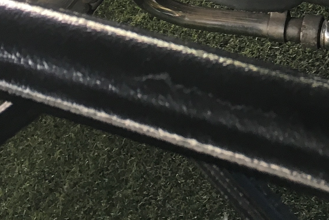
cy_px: -217
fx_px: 987
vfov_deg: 11.5
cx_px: 348
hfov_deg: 18.3
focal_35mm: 108
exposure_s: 1/33
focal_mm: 4.15
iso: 32
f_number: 2.2
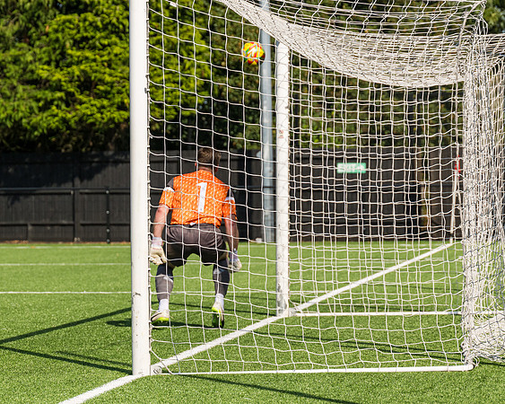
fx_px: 2664
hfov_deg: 10.8
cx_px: 225
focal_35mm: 178
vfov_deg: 8.7
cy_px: 213
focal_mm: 98
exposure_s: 1/4000
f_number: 4.5
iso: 200
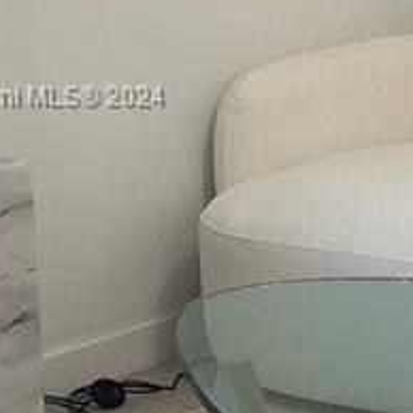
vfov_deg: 12.3
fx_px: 1917
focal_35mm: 142
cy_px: 98
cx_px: 732
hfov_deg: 11.5
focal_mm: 5.7
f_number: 1.5
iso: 100
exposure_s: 1/120
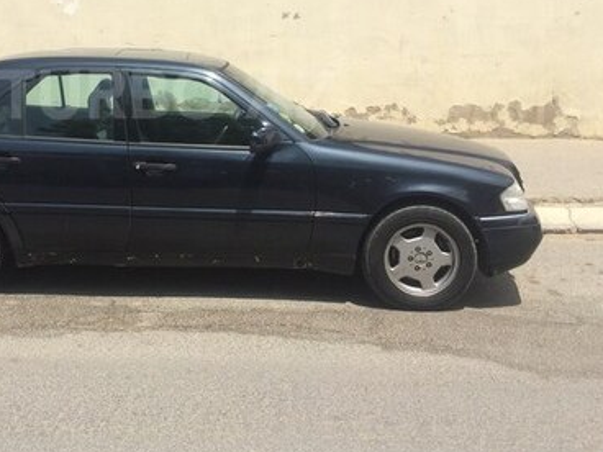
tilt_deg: -7.8
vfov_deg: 27.5
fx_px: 906
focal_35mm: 52
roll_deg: +2.5
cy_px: 94
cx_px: 165
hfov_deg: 36.1
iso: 32
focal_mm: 4.15
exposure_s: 1/2740
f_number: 2.2
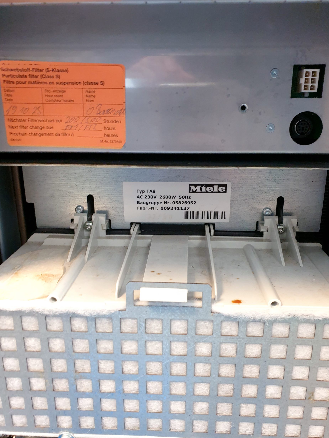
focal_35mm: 27
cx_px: 168
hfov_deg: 51.4
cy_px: 218
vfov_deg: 65.3
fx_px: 342
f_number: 2.4
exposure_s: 1/25
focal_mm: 4.3
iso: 320
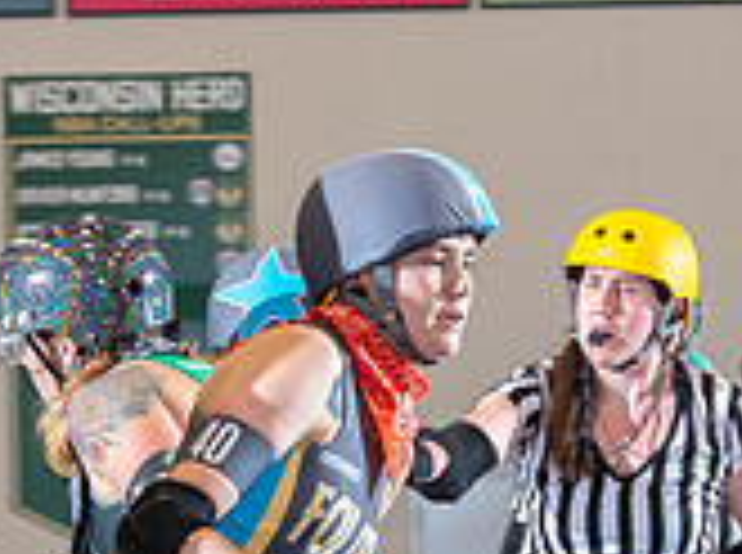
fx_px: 6887
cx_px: 333
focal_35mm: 322
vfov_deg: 4.6
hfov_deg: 6.2
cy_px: 736
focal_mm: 95
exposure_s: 1/160
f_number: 5.6
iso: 640
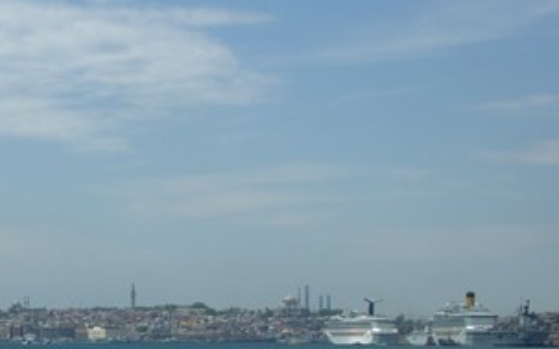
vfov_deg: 10.6
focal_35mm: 123
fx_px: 1873
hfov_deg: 16.9
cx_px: 168
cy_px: 253
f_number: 8.6
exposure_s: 1/250
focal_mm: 16.3
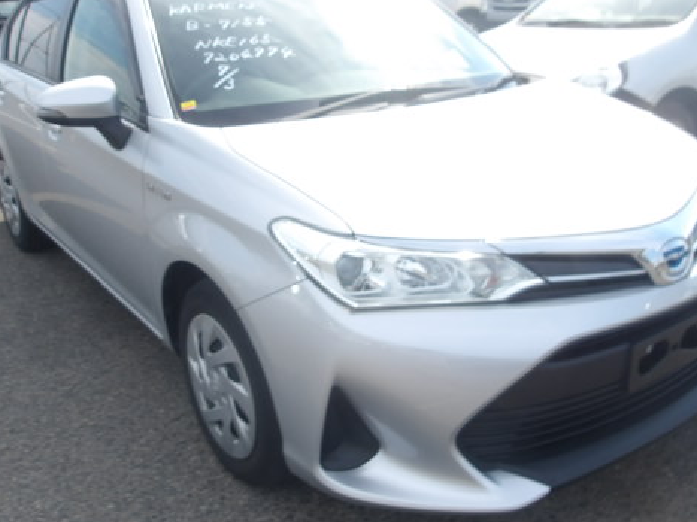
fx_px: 745
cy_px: 237
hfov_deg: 50.0
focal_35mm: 37
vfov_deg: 38.6
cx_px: 391
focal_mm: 4.9
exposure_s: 1/60
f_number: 10.4
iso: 100
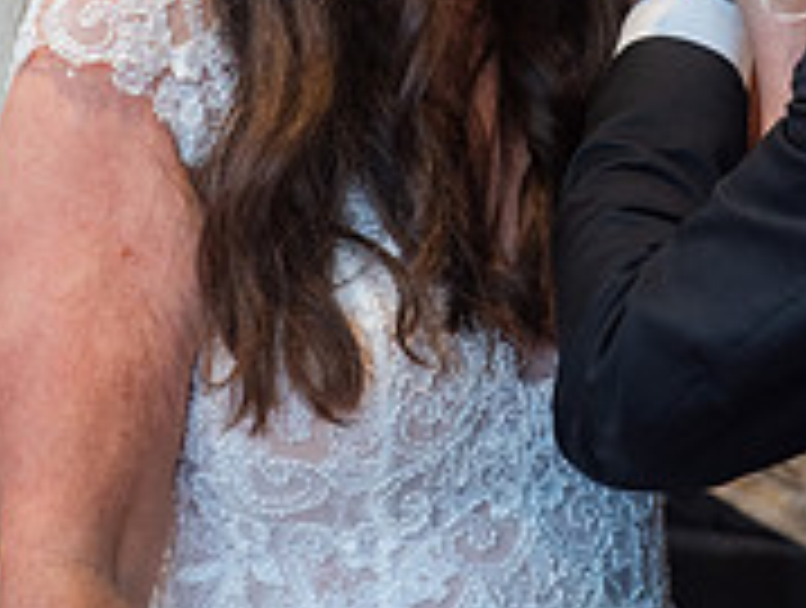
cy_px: -99
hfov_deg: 9.6
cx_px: 554
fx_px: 4783
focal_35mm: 205
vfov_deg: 7.2
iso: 1250
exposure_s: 1/160
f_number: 3.2
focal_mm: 85
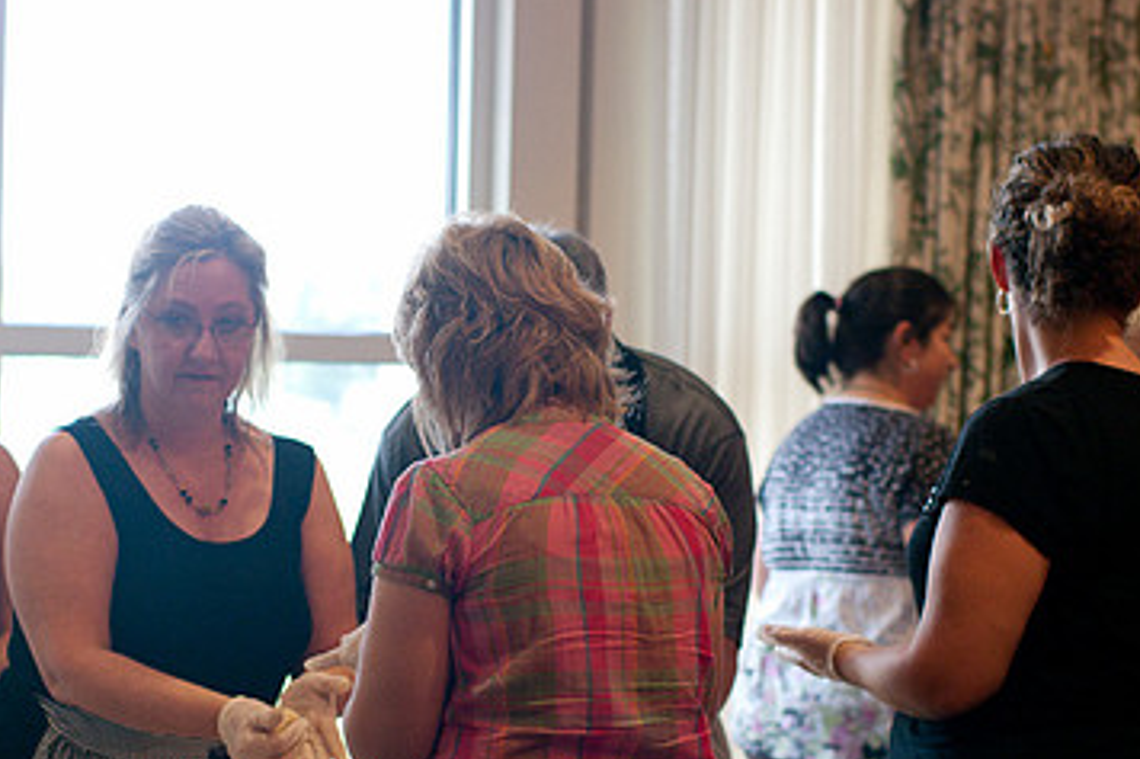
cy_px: 575
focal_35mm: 122
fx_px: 3861
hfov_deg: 16.8
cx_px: 464
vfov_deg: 11.2
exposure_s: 1/125
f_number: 2.8
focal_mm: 50
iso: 800
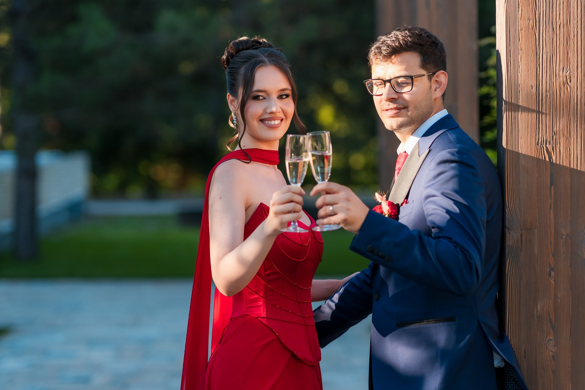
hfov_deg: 21.7
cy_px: 210
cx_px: 305
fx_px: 1527
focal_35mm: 94
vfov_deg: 14.5
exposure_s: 1/1250
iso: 200
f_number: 1.8
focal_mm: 85
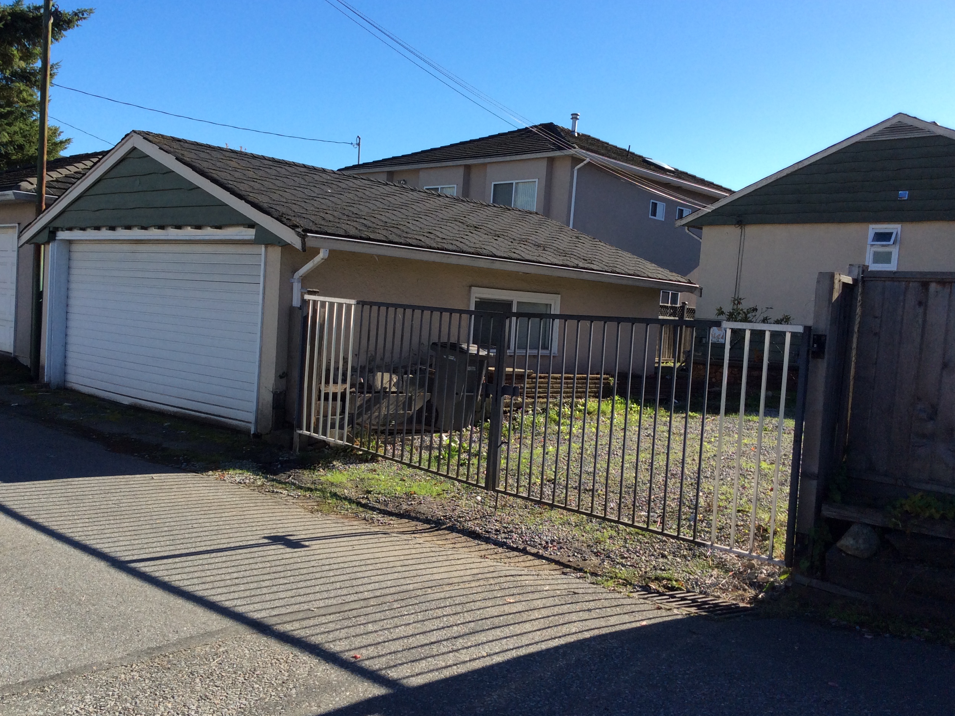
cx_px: 470
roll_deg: -3.3
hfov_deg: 55.4
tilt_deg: -6.7
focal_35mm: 33
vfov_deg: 42.9
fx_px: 910
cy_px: 366
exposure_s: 1/937
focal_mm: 3.3
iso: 32
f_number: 2.4
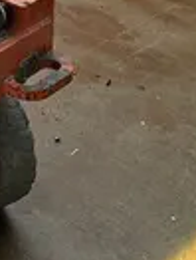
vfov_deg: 12.2
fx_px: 1089
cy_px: -245
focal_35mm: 145
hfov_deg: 9.1
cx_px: -295
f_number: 1.8
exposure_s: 1/121
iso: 50
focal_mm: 4.25
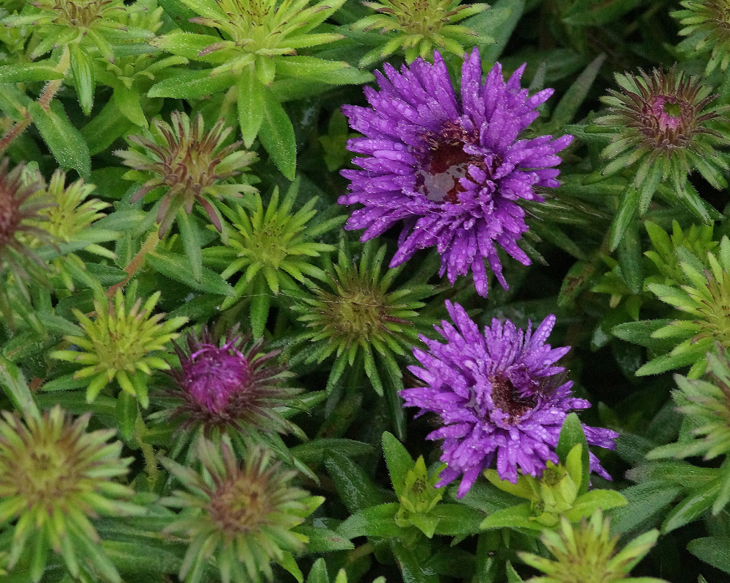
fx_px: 3673
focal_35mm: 170
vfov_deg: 9.1
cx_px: 389
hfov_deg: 11.4
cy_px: 290
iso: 2500
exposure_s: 1/160
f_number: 8
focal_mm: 100
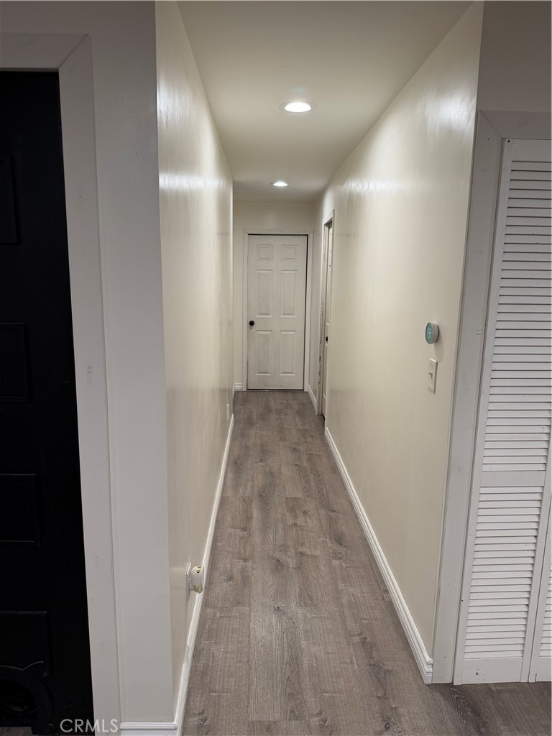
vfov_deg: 71.6
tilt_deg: -11.0
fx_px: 510
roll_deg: -0.6
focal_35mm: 24
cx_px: 276
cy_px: 368
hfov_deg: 56.8
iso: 125
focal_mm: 6.76
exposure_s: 1/60
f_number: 1.78
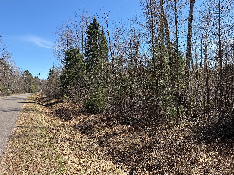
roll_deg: +0.8
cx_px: 117
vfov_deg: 56.8
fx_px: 162
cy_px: 88
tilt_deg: +0.7
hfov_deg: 71.6
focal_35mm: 24
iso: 80
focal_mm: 6.76
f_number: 1.78
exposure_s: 1/2232
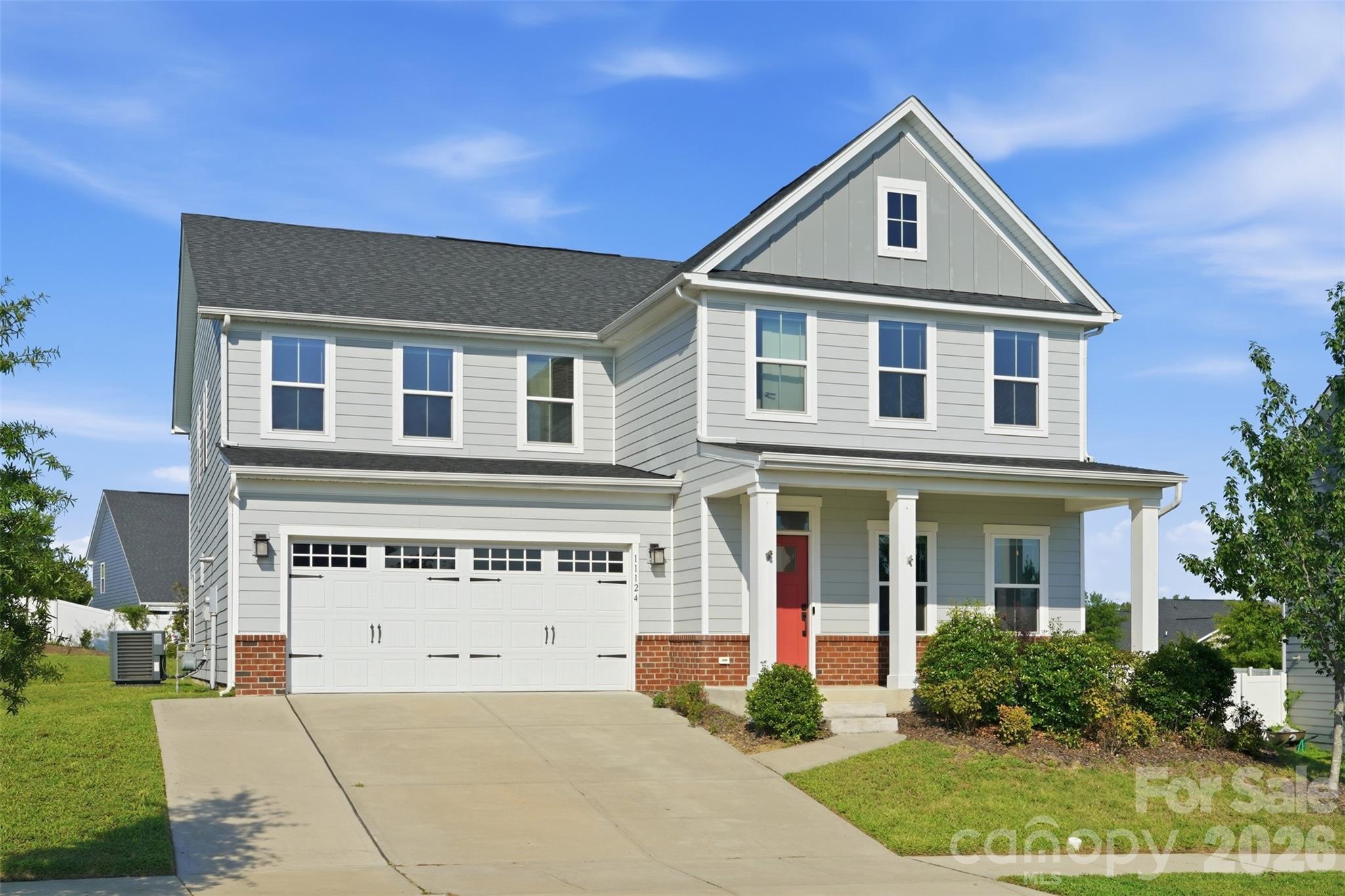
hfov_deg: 51.9
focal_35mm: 37
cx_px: 672
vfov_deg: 35.9
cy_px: 448
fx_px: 1382
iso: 100
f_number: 10
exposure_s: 1/400
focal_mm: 37
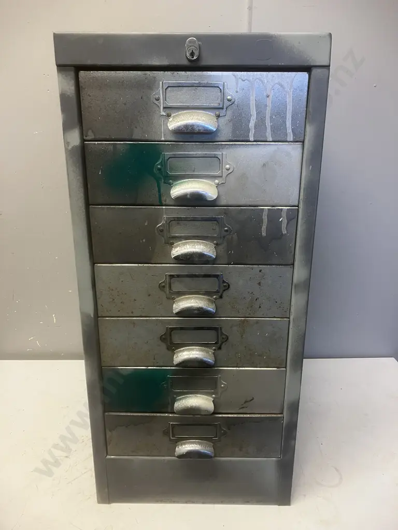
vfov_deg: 63.4
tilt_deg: -17.1
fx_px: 429
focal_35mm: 28
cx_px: 199
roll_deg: -0.6
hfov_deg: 49.7
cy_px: 265
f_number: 1.8
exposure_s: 1/50
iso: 100
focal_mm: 3.99
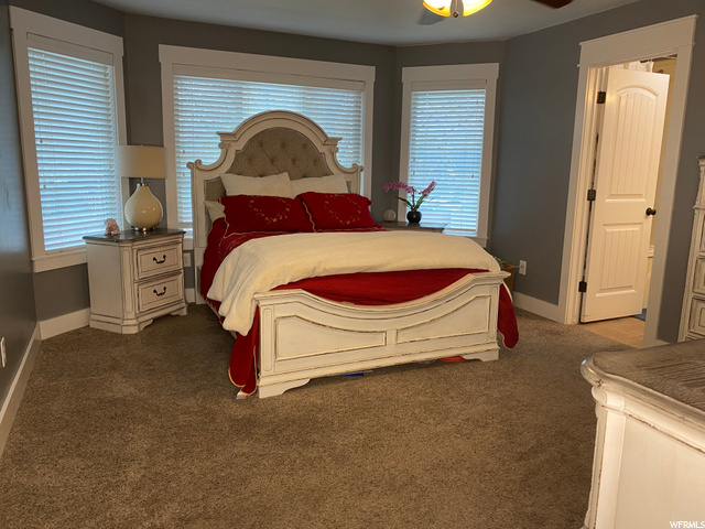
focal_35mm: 26
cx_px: 352
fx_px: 530
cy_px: 264
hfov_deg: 67.3
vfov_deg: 53.1
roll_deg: -1.6
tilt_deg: -10.8
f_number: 1.8
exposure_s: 1/60
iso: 125
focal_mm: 4.25
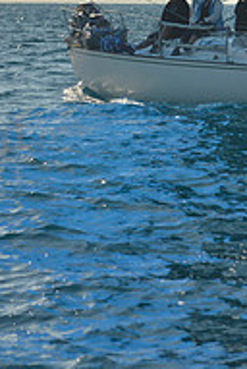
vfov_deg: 6.7
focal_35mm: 303
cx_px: 182
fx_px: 3107
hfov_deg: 4.6
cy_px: -168
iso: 200
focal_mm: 100
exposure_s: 1/640
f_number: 9
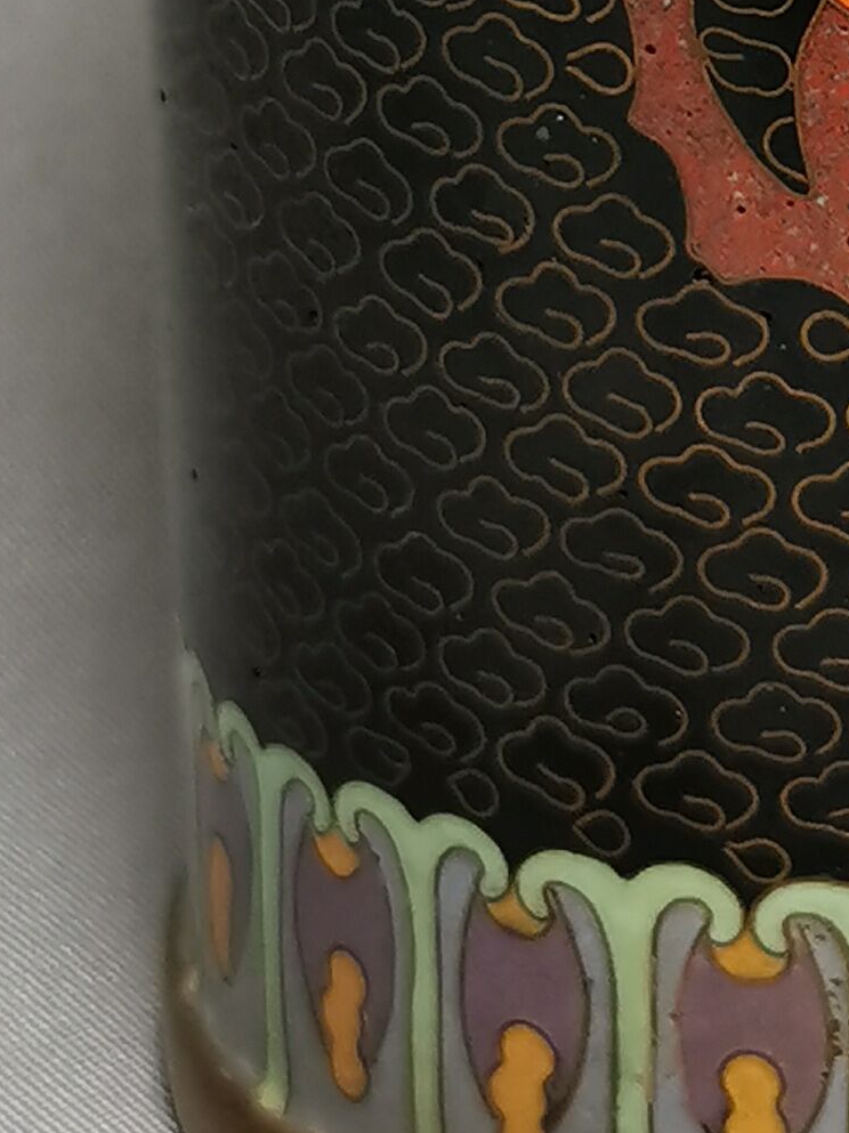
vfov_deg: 13.0
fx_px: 4810
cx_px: 894
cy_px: -357
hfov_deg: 10.0
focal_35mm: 147
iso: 125
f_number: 1.8
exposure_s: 1/50
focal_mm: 5.58
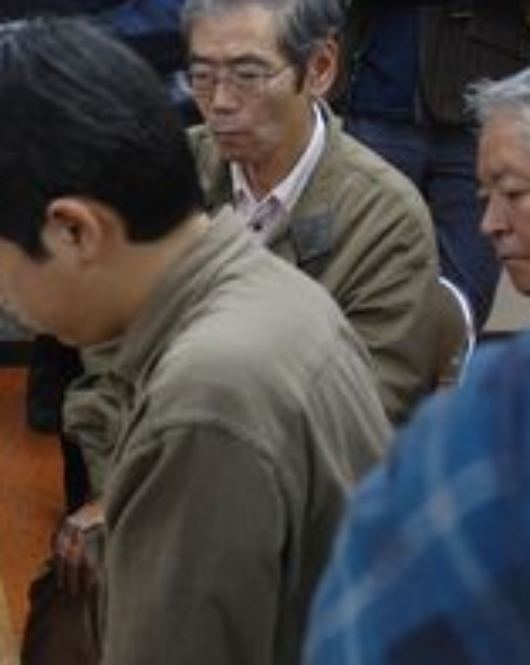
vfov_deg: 21.9
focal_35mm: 87
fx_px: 1711
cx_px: -155
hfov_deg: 16.6
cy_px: 417
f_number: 3.8
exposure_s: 1/10
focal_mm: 27
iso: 200
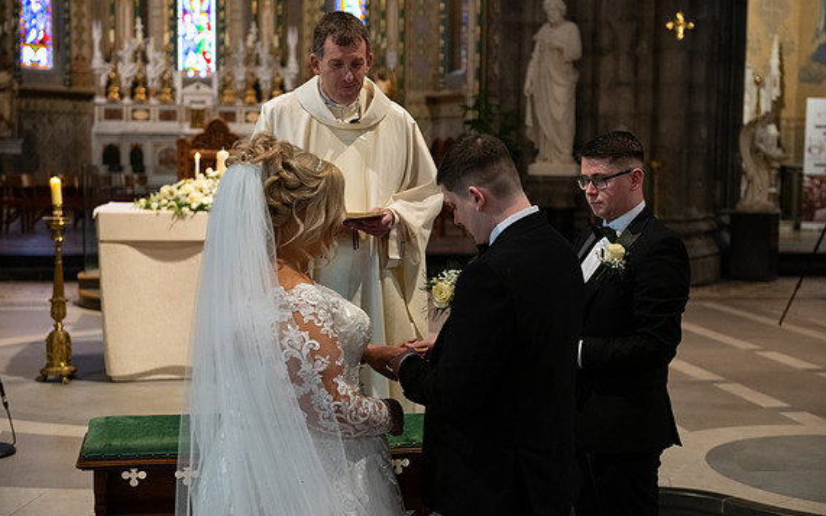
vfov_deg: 22.4
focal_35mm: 58
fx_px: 1306
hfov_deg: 35.1
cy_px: 257
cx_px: 411
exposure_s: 1/160
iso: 1250
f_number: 3.5
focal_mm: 56
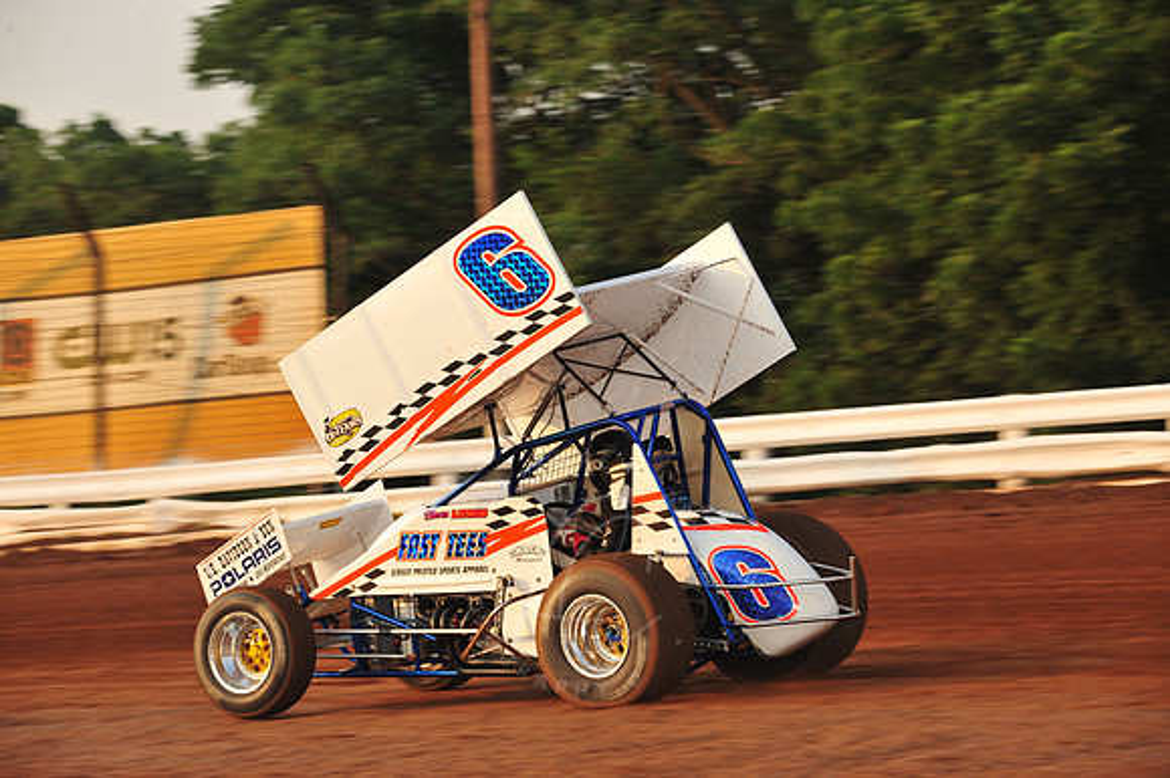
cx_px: 585
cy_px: 389
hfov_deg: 13.3
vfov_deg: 8.8
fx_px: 5034
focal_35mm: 155
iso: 500
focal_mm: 155
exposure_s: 1/320
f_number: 9
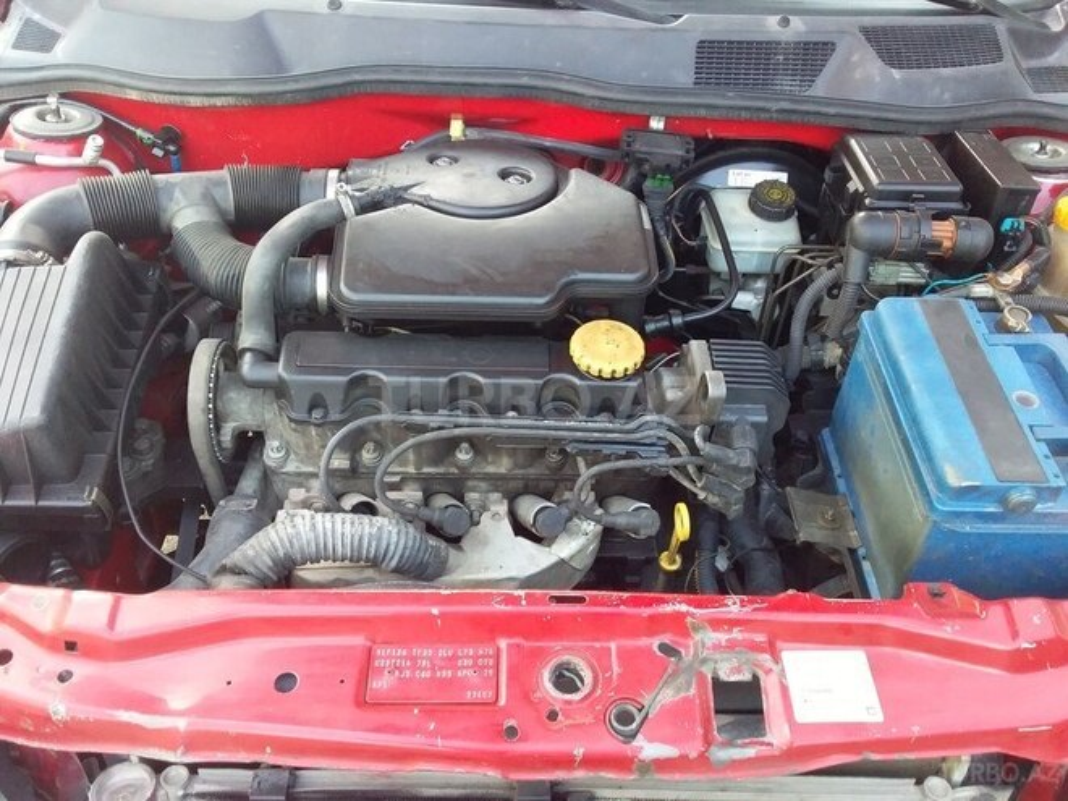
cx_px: 534
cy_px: 400
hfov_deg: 58.4
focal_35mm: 31
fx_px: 956
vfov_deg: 45.4
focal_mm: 3.3
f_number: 2.2
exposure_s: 1/60
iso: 100
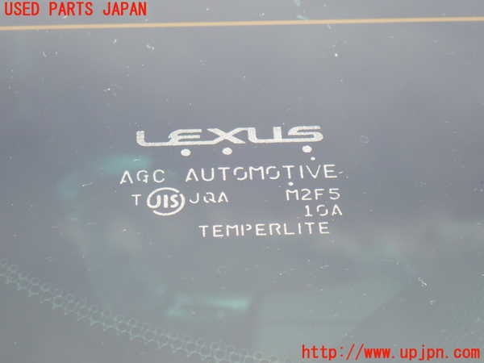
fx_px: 1398
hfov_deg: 19.6
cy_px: 182
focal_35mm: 100
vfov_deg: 14.8
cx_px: 242
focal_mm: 18
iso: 200
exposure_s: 1/160
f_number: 4.9
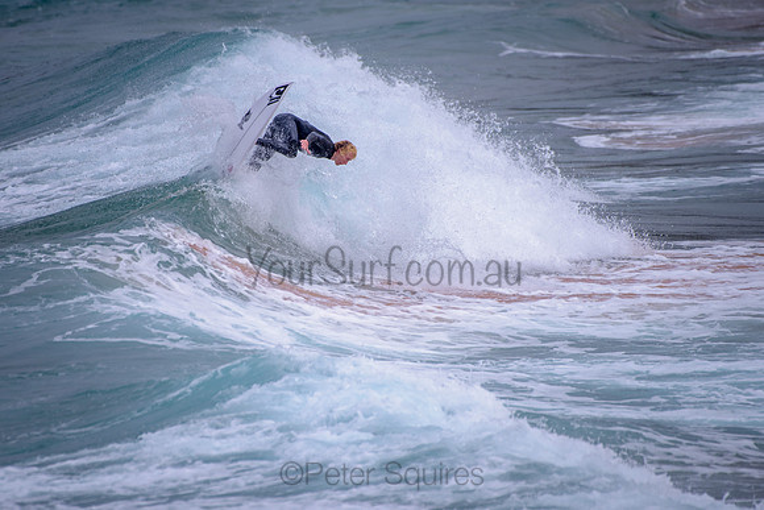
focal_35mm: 613
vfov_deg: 2.2
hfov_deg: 3.4
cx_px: 350
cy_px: 237
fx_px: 13013
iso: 100
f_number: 5.6
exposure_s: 1/2000
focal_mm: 500
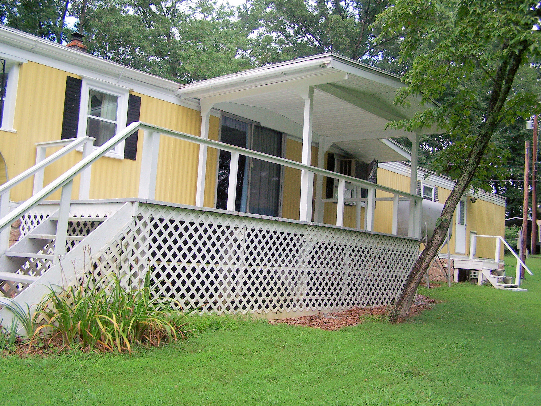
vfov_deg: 37.7
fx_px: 594
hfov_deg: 49.0
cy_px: 203
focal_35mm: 38
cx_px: 270
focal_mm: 6.3
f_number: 2.8
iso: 80
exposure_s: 1/500
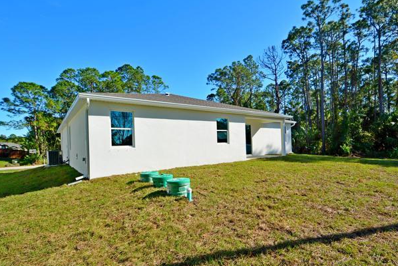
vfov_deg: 67.4
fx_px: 199
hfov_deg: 89.4
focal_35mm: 18
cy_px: 145
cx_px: 226
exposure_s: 1/250
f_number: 8
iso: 125
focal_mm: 10
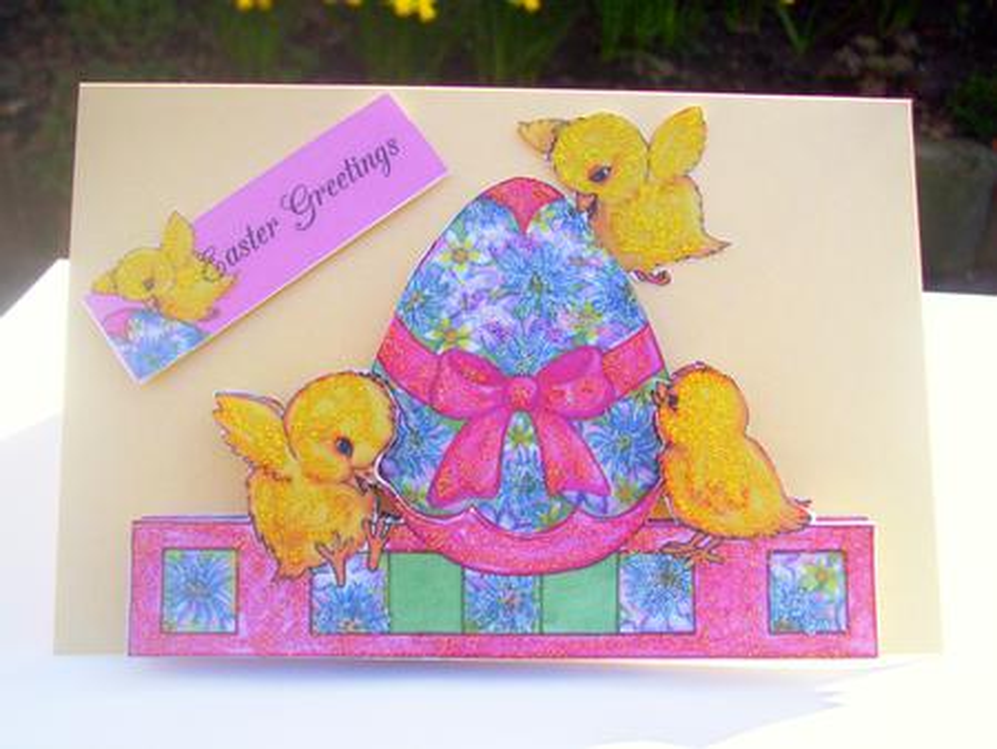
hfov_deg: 46.8
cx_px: 498
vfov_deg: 36.0
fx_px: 1153
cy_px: 374
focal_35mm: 40
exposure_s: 1/400
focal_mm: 7.1
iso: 80
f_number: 3.4
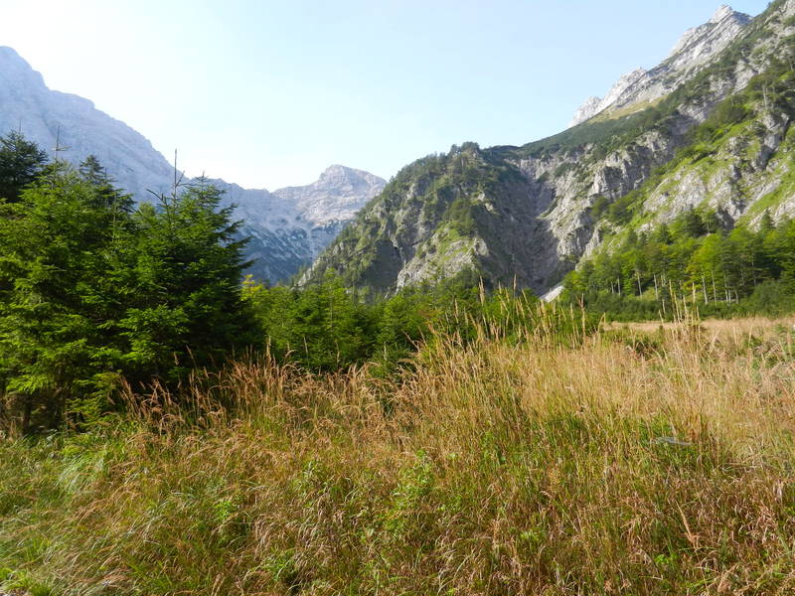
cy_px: 298
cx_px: 398
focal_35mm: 25
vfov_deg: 54.9
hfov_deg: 69.4
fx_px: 574
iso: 160
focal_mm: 4.5
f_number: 3.5
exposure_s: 1/400
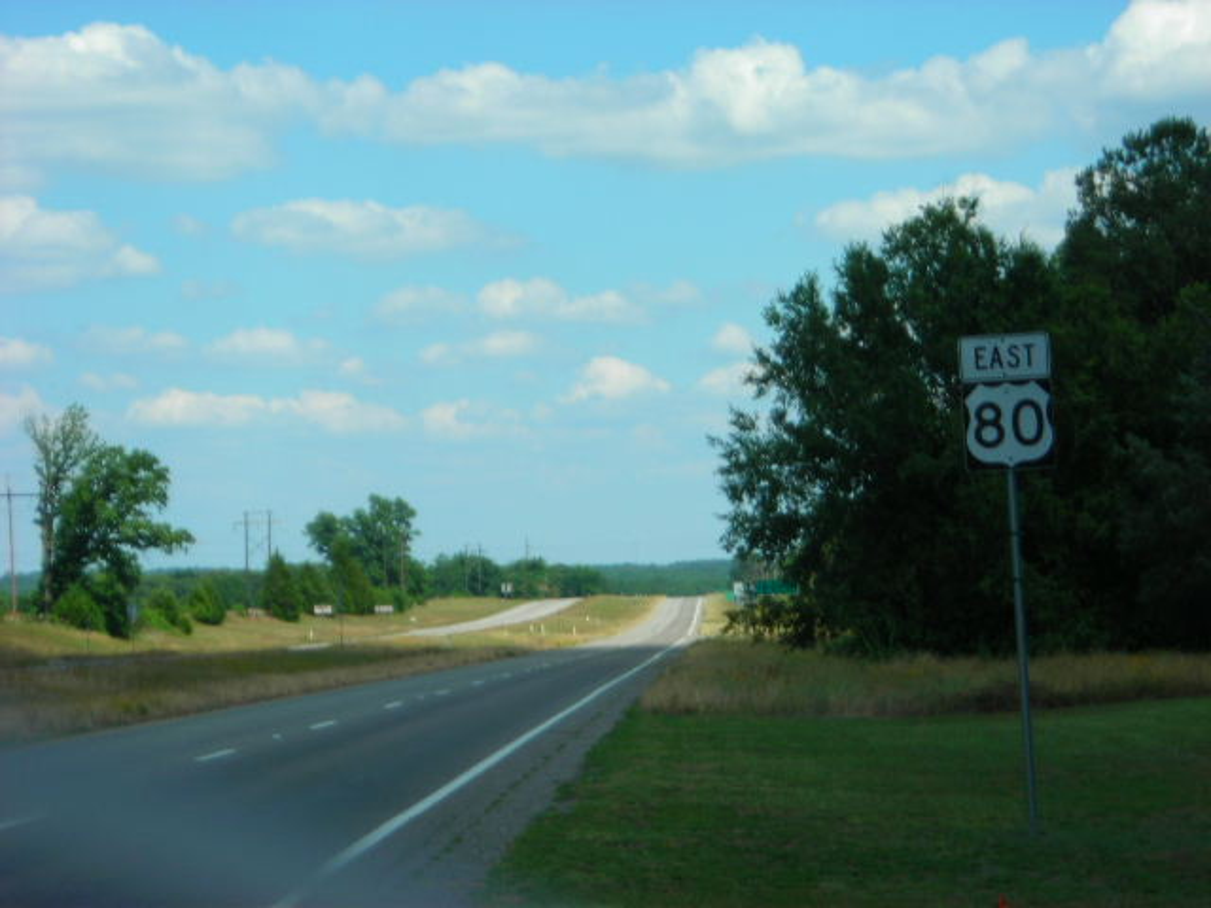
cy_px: 454
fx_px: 4058
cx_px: 606
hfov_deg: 17.0
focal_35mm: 116
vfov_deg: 12.8
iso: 50
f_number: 5.3
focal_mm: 19.2
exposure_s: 1/290
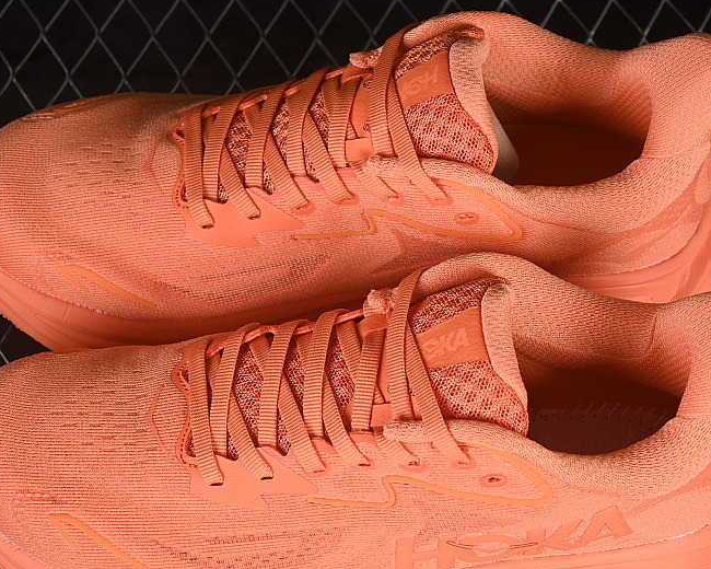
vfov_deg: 13.2
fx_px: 2462
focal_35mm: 117
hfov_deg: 16.4
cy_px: 352
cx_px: 373
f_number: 7.1
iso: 160
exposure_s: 1/80
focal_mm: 50
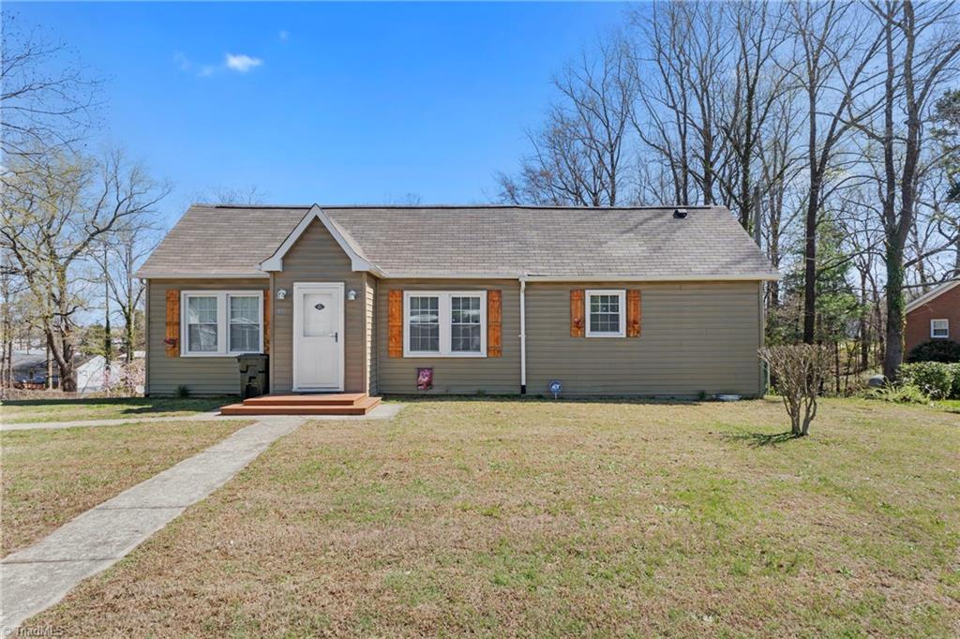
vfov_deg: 65.2
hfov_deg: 87.7
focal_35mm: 19
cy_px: 320
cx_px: 480
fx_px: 500
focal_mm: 12.5
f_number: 9
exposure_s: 1/160
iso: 250
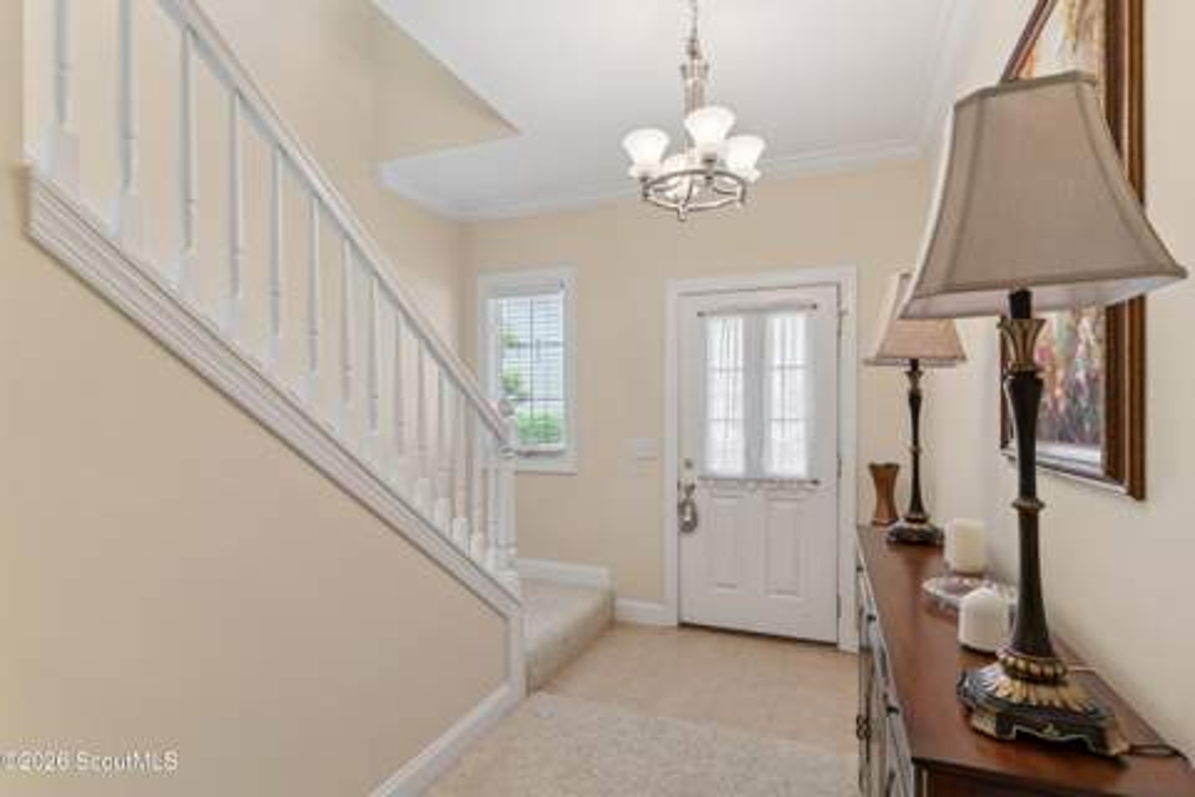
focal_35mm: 18
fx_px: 597
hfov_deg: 90.0
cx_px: 598
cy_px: 398
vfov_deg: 67.4
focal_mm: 18
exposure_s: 1/15
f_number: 8
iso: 250
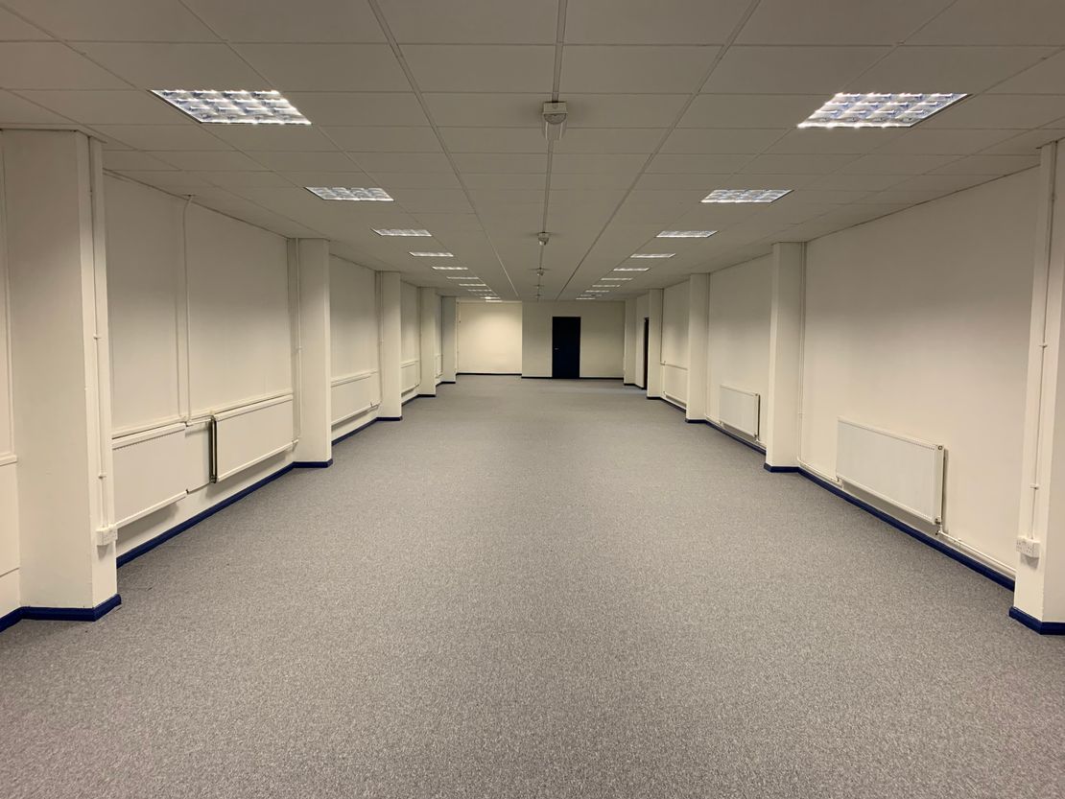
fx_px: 800
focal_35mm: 26
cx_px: 532
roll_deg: -0.3
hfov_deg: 67.3
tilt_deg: -5.4
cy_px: 400
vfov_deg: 53.1
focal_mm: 4.25
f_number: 1.8
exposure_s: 1/50
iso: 125
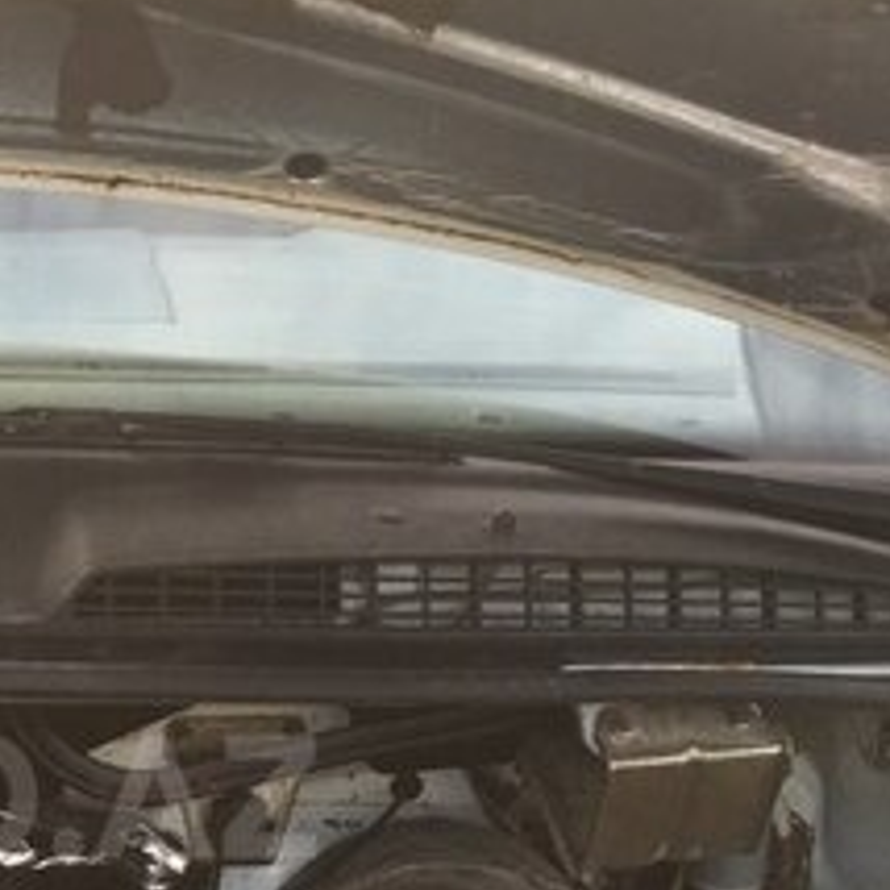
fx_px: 2298
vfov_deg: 21.4
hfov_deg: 20.8
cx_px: -108
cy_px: 796
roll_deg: +1.1
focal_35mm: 79
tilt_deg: -18.1
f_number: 2.2
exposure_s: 1/105
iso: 25
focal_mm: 4.15
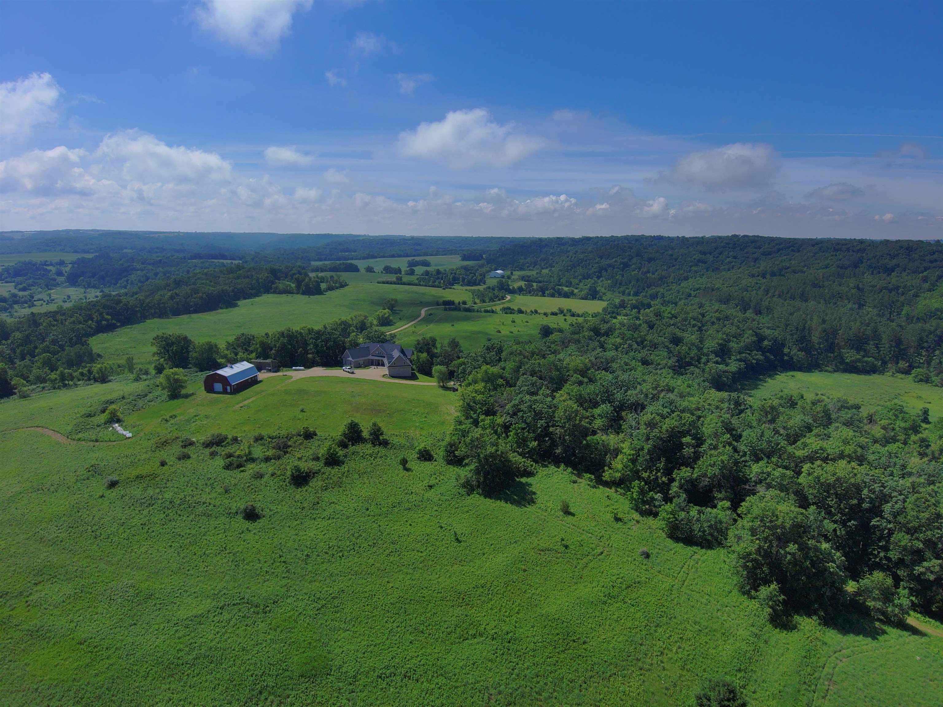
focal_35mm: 21
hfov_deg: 79.0
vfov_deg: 63.4
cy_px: 354
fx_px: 572
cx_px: 472
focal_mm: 3.7
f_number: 2.8
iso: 111
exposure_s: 1/120
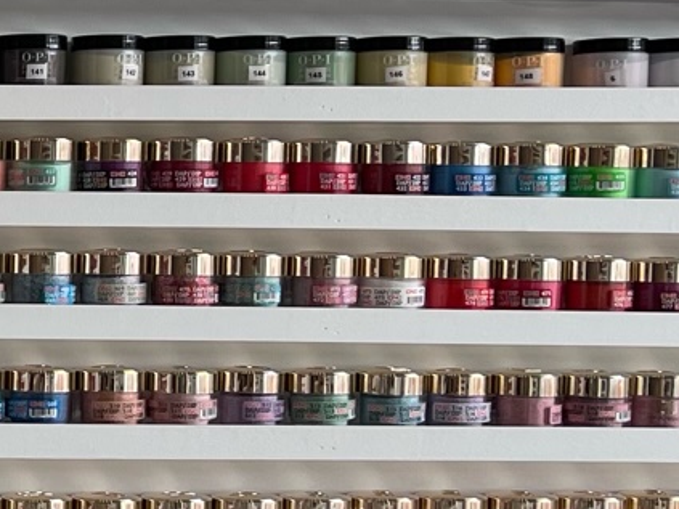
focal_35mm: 124
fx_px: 2432
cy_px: 303
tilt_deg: -4.1
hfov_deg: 14.5
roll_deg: -0.6
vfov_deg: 11.9
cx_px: -438
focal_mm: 5.1
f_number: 1.6
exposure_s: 1/120
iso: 40
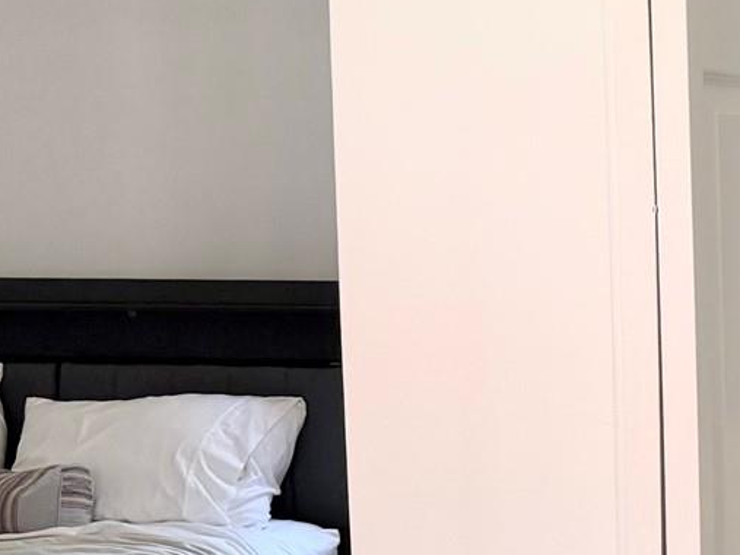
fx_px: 2073
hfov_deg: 16.8
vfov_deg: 15.2
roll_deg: -0.1
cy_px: 334
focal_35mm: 97
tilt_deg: -5.1
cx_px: 1322
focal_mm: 6.76
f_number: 1.78
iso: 200
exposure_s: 1/113
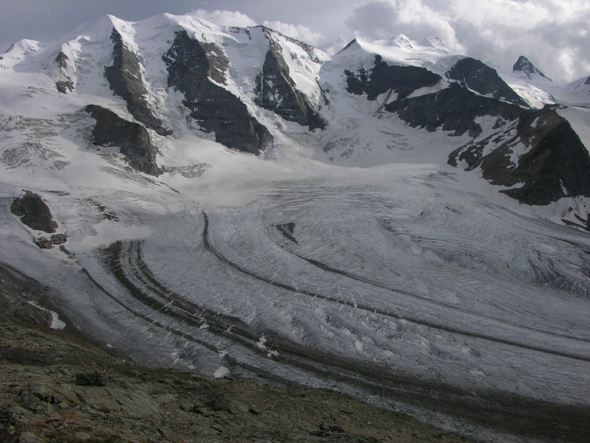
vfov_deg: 40.7
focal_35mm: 35
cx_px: 295
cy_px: 222
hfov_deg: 52.6
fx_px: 597
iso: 50
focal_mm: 8.9
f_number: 7.1
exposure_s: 1/370
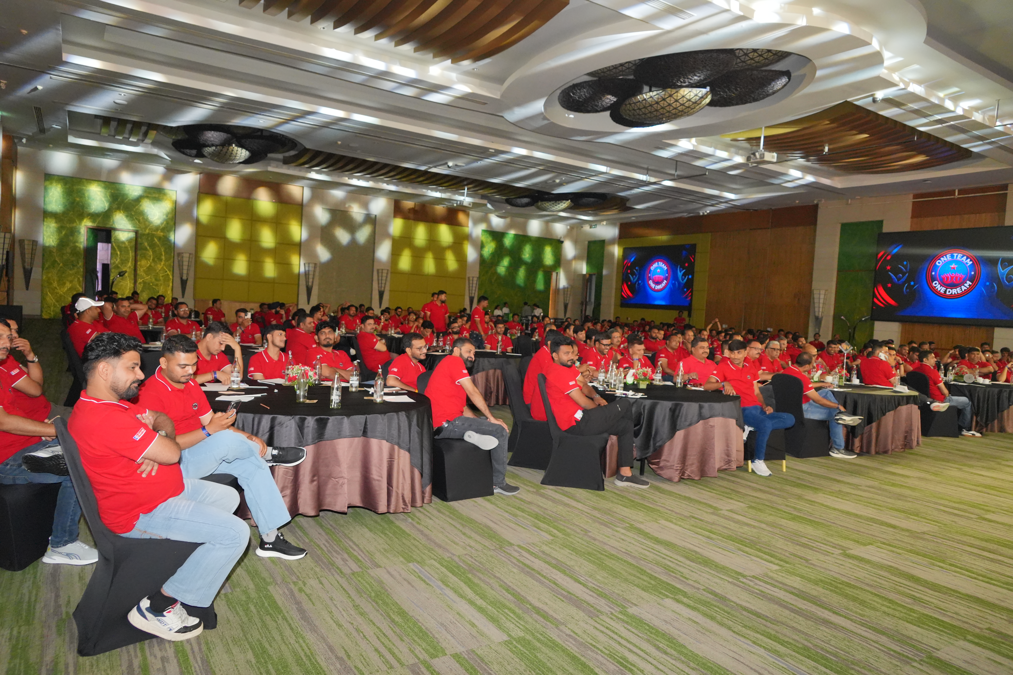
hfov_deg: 73.7
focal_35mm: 24
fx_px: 675
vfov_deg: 53.1
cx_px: 506
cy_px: 338
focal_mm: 24
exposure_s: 1/250
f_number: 5
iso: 5000
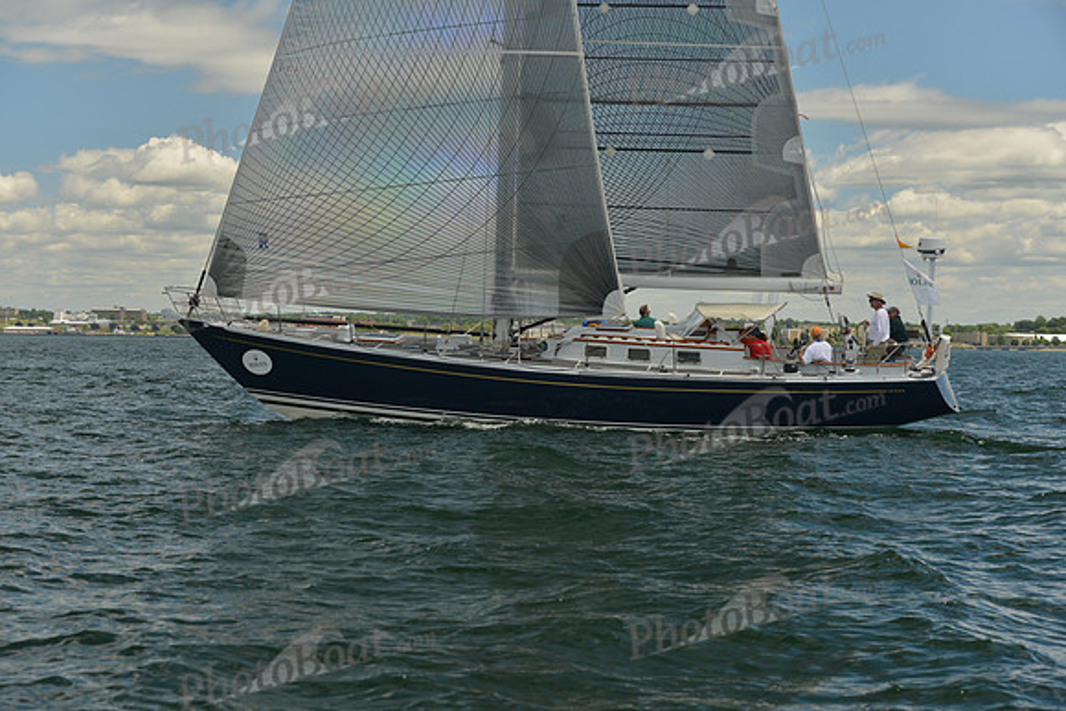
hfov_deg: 28.8
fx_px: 2073
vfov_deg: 19.5
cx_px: 533
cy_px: 356
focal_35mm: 70
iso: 400
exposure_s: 1/800
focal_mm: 70
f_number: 5.6
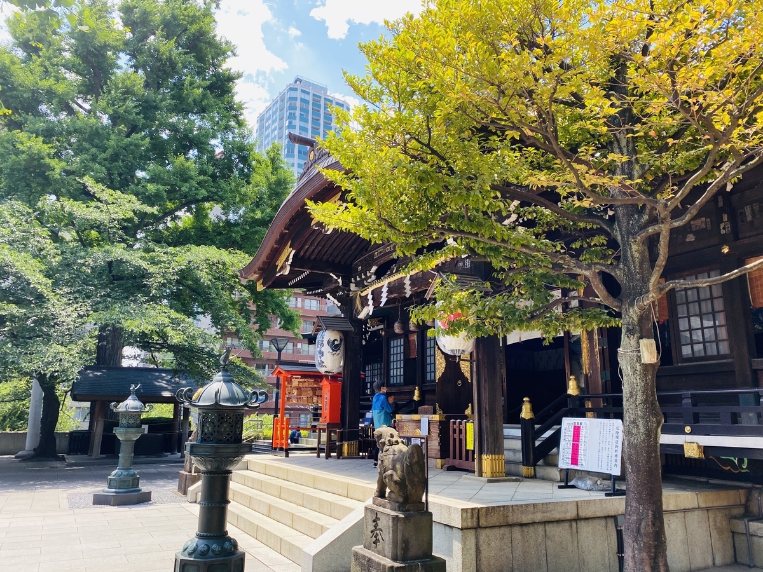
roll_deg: -1.7
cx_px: 382
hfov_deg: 67.3
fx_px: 573
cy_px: 286
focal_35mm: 26
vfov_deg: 53.1
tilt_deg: +13.2
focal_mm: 4.25
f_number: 1.8
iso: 32
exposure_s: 1/415
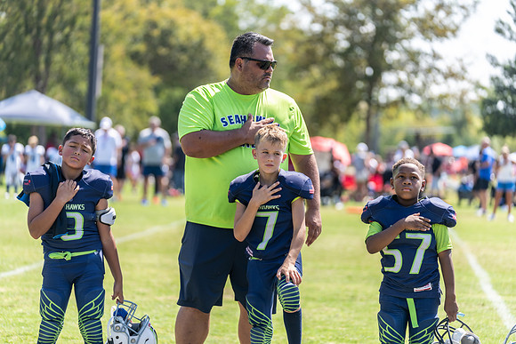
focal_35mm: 130
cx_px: 258
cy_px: 172
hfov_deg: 15.8
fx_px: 1864
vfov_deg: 10.6
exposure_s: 1/800
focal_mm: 130
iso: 100
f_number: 2.8
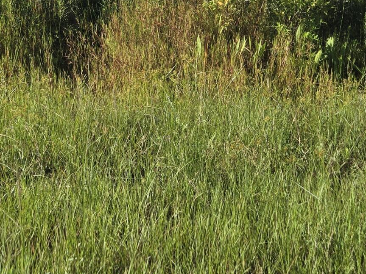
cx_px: 80
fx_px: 846
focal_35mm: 80
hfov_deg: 24.1
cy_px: -116
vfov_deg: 17.0
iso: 25
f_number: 1.8
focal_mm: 5.4
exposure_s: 1/1628
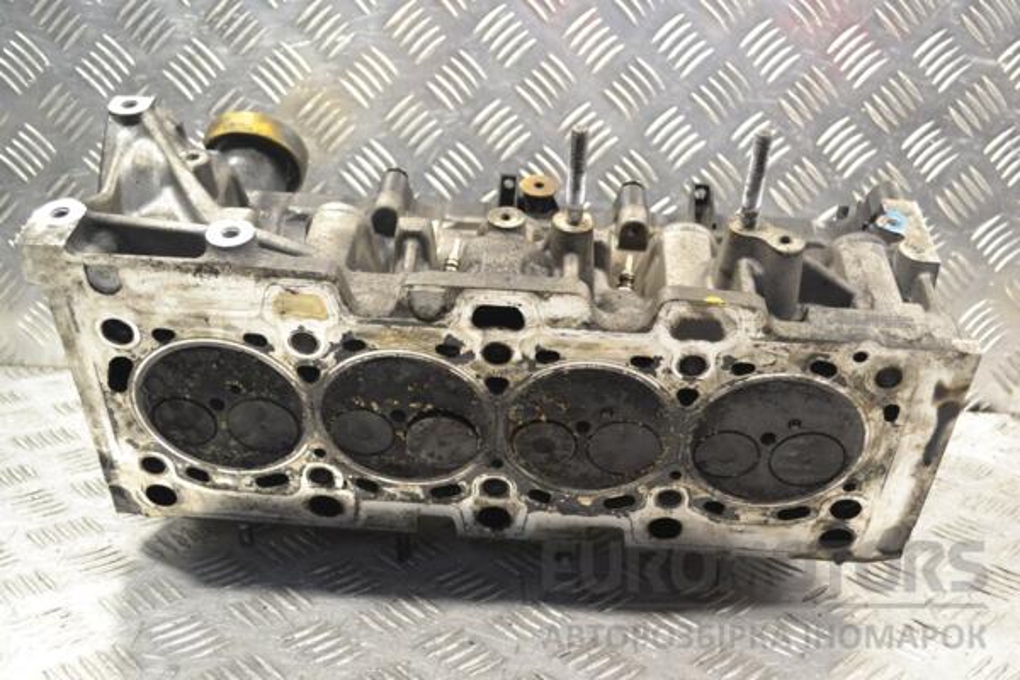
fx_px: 1105
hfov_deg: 49.6
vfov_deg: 34.2
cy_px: 340
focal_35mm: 39
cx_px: 510
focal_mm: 26
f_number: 5.6
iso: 1600
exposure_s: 1/125
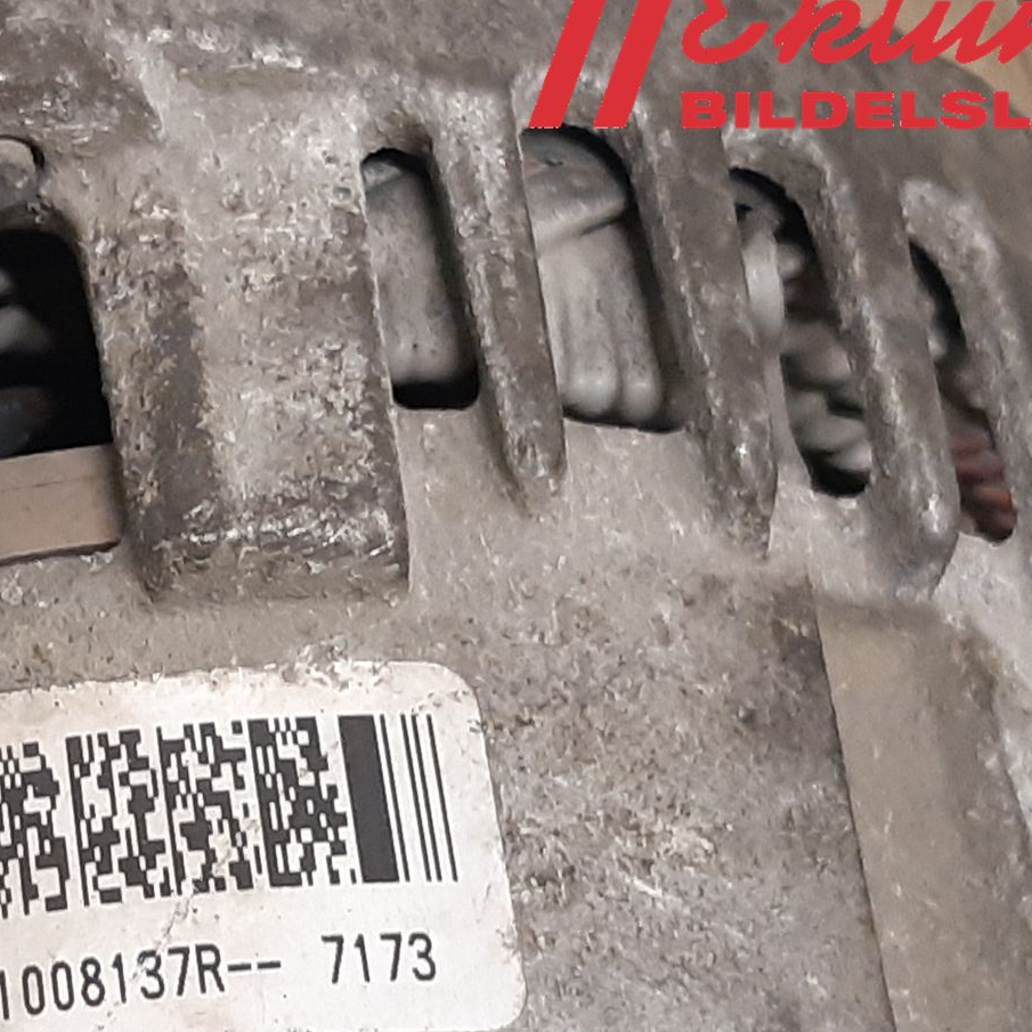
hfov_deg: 31.0
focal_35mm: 52
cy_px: 811
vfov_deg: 32.0
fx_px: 1754
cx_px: 60
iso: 200
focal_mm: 3.93
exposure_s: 1/33
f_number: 1.7
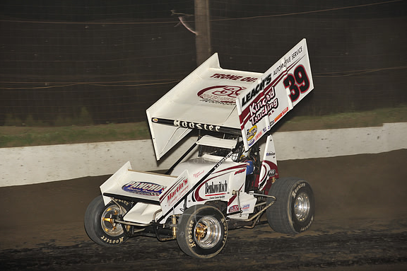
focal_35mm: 136
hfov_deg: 15.1
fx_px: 1536
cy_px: 135
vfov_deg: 10.1
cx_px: 204
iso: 1000
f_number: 6.3
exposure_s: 1/320
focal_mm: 135
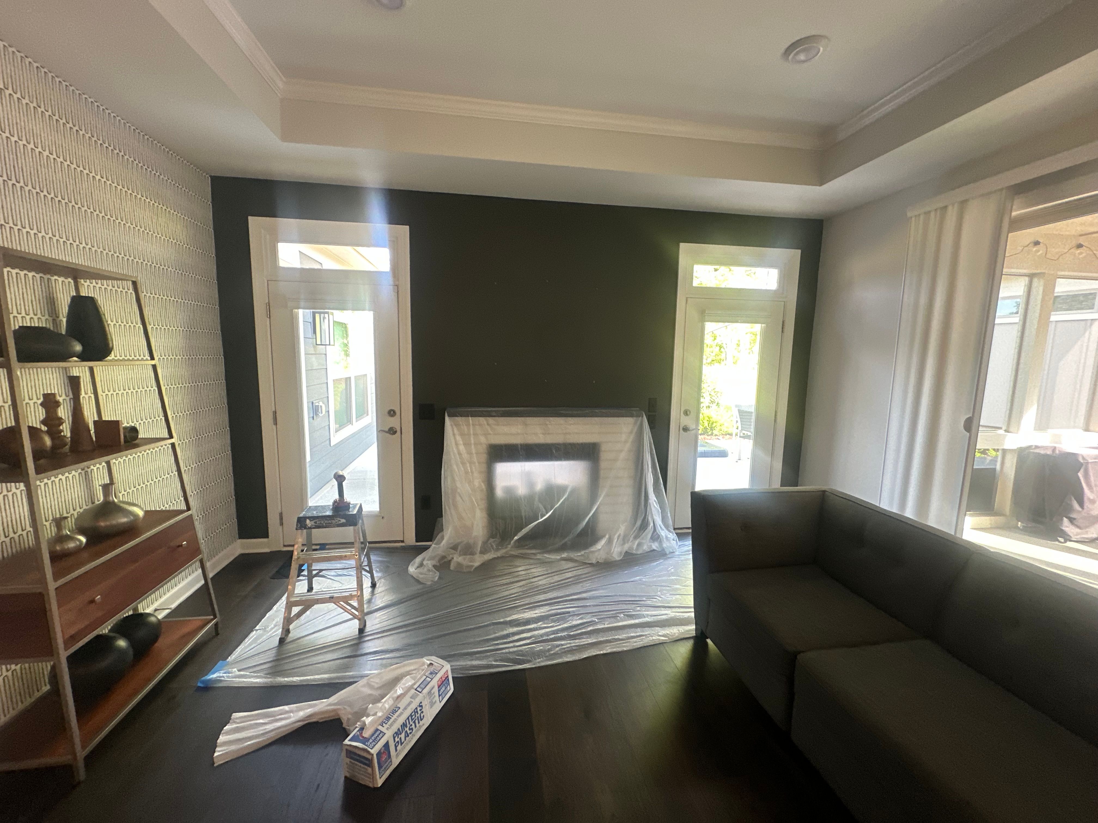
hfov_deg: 102.1
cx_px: 549
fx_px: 444
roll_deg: -1.2
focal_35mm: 14
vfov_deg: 85.7
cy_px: 412
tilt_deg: -7.2
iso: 200
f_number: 2.2
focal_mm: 2.22
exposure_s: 1/60
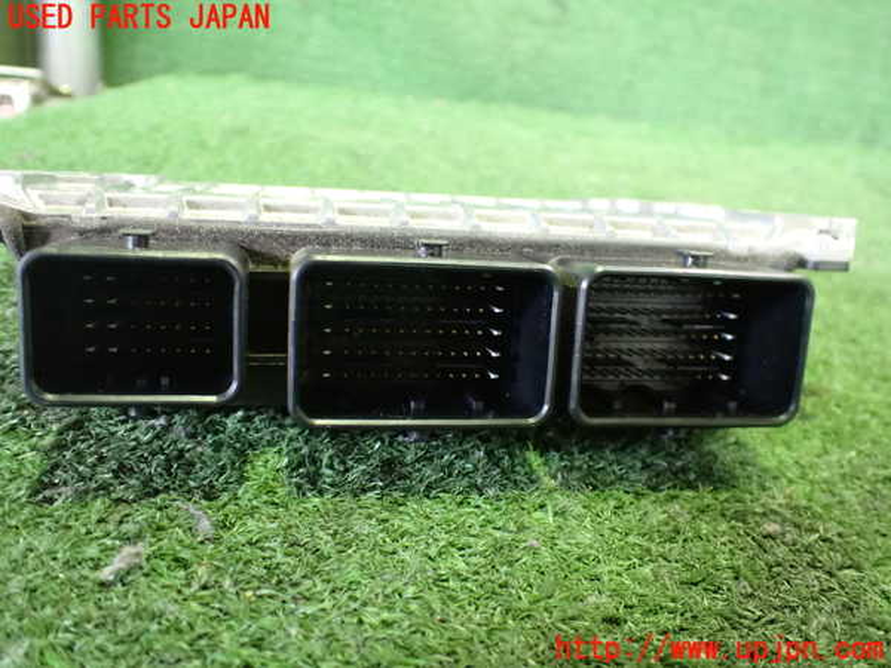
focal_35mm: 30
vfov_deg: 46.8
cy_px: 334
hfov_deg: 60.0
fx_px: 772
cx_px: 446
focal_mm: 5.4
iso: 1250
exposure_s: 1/30
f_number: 2.3
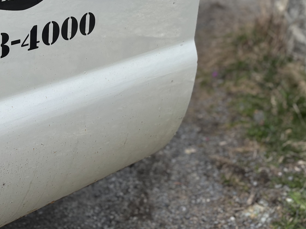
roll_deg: -0.7
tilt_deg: -16.5
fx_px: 583
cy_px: -1
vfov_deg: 21.5
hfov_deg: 29.3
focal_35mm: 66
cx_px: 121
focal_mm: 5.96
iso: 50
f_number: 1.6
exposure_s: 1/1418
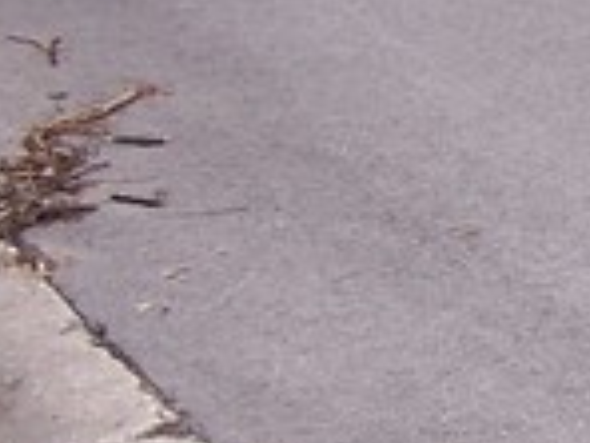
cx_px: 1072
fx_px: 2795
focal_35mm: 164
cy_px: 184
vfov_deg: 9.0
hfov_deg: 11.2
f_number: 2.8
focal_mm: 6.3
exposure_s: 1/180
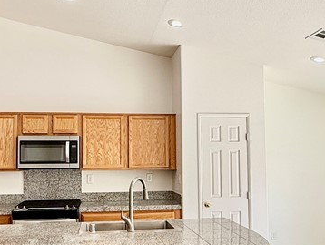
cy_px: 141
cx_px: 158
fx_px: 376
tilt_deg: +3.4
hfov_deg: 46.8
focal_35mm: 40
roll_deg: +0.2
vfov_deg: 35.9
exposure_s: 1/197
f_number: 2.2
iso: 50
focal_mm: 2.22
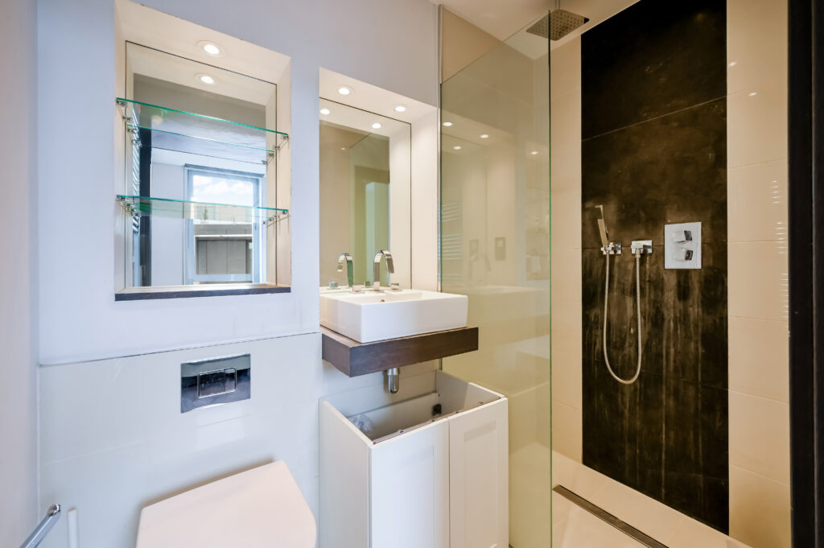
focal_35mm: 14
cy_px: 274
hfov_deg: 104.3
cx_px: 412
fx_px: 320
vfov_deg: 81.1
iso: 200
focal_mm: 14
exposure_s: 1/2
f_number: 16
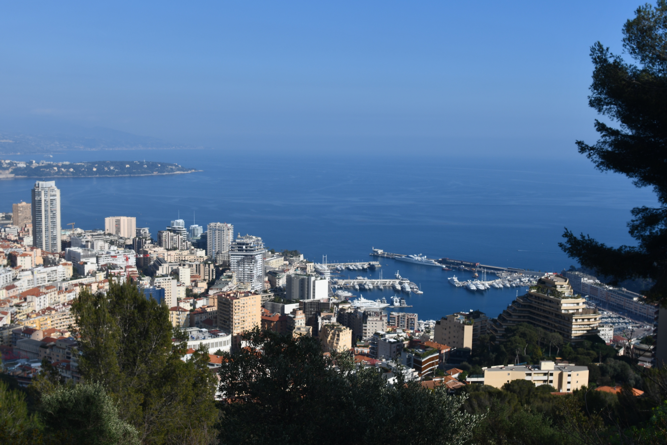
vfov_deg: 31.9
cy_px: 222
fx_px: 778
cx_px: 334
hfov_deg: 46.4
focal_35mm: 42
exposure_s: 1/320
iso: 100
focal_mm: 28
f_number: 9
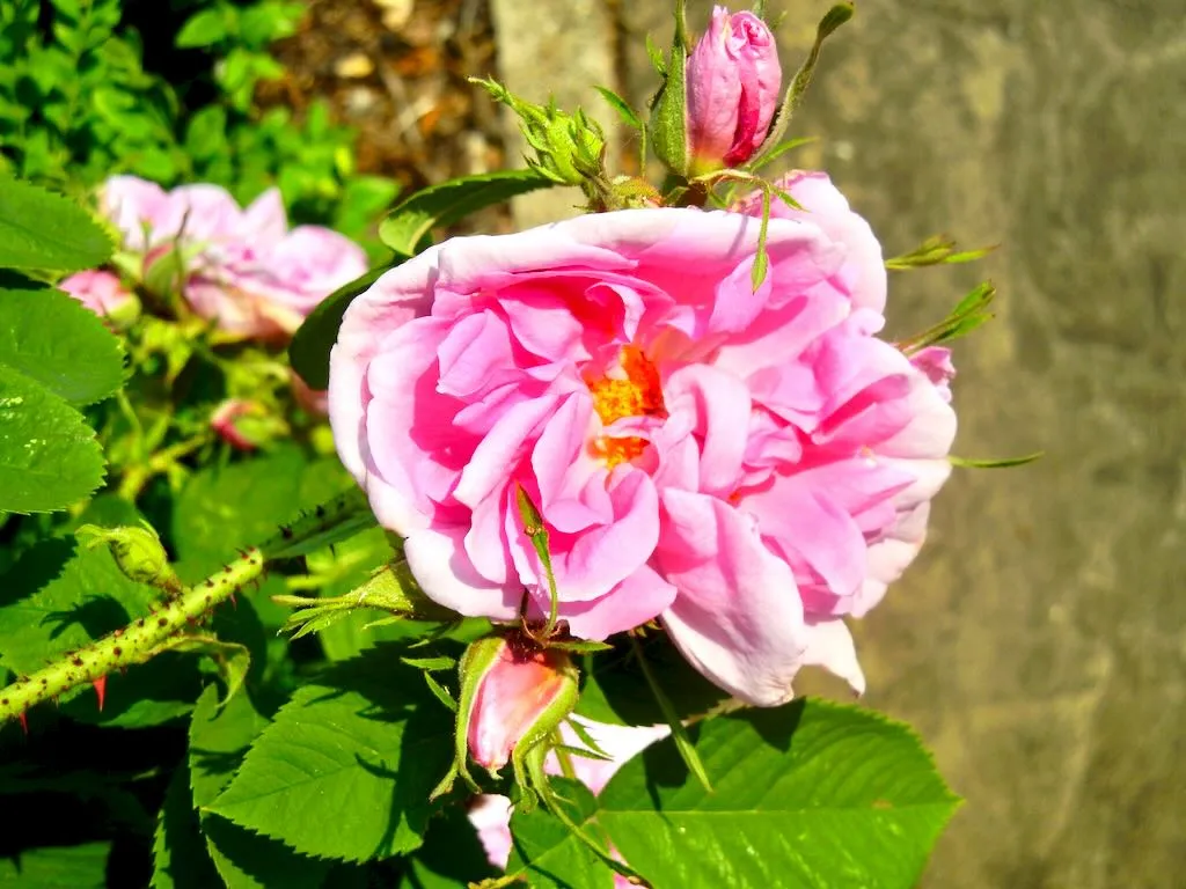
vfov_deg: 19.1
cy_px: 444
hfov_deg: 25.3
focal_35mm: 77
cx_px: 593
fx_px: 2638
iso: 160
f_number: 8.6
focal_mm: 13.9
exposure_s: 1/430
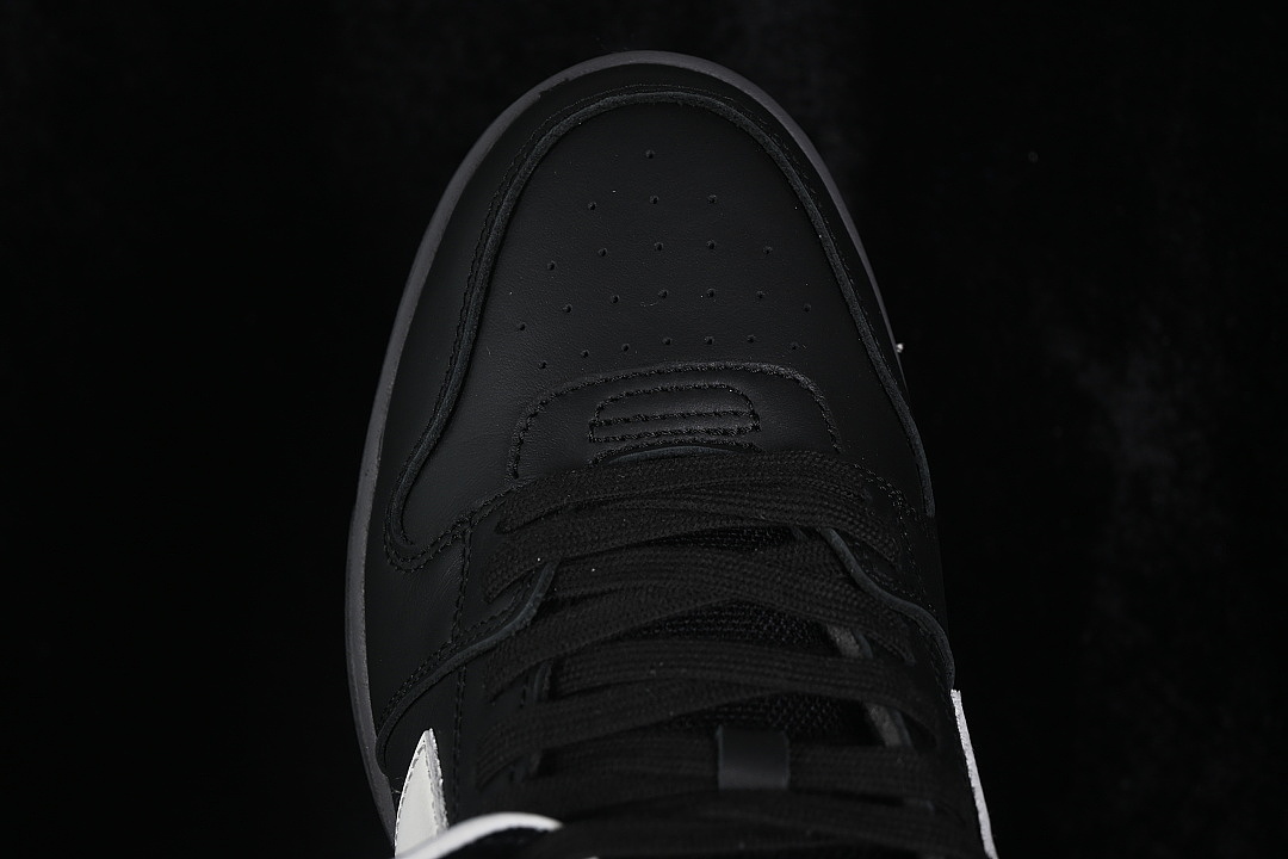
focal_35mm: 75
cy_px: 430
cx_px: 644
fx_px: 2683
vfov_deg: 18.2
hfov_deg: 27.0
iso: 160
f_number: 6.3
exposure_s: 1/50
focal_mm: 50
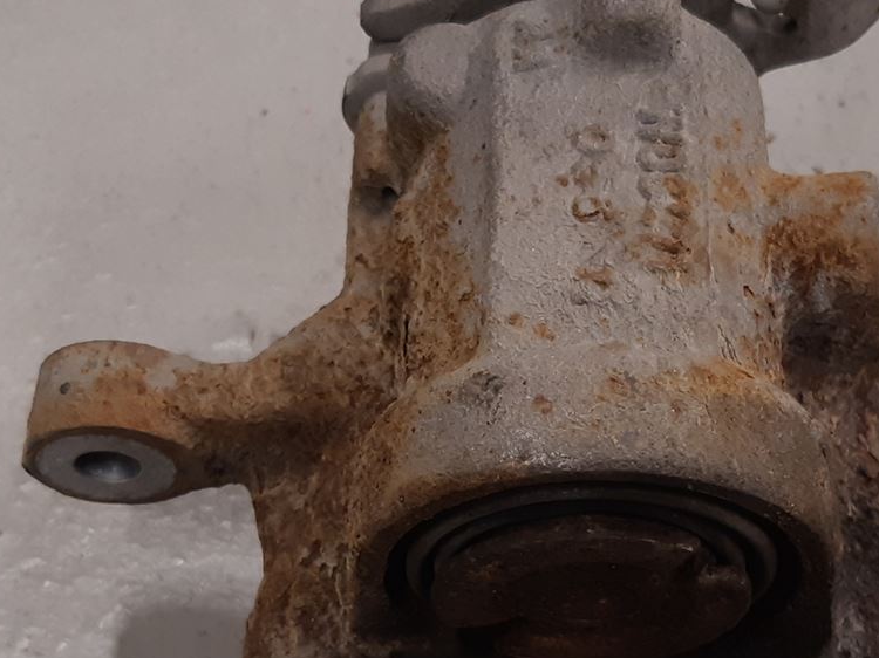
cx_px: 530
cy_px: 506
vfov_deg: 20.5
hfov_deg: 27.3
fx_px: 1802
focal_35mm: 71
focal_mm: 3.93
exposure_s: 1/50
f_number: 1.7
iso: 100
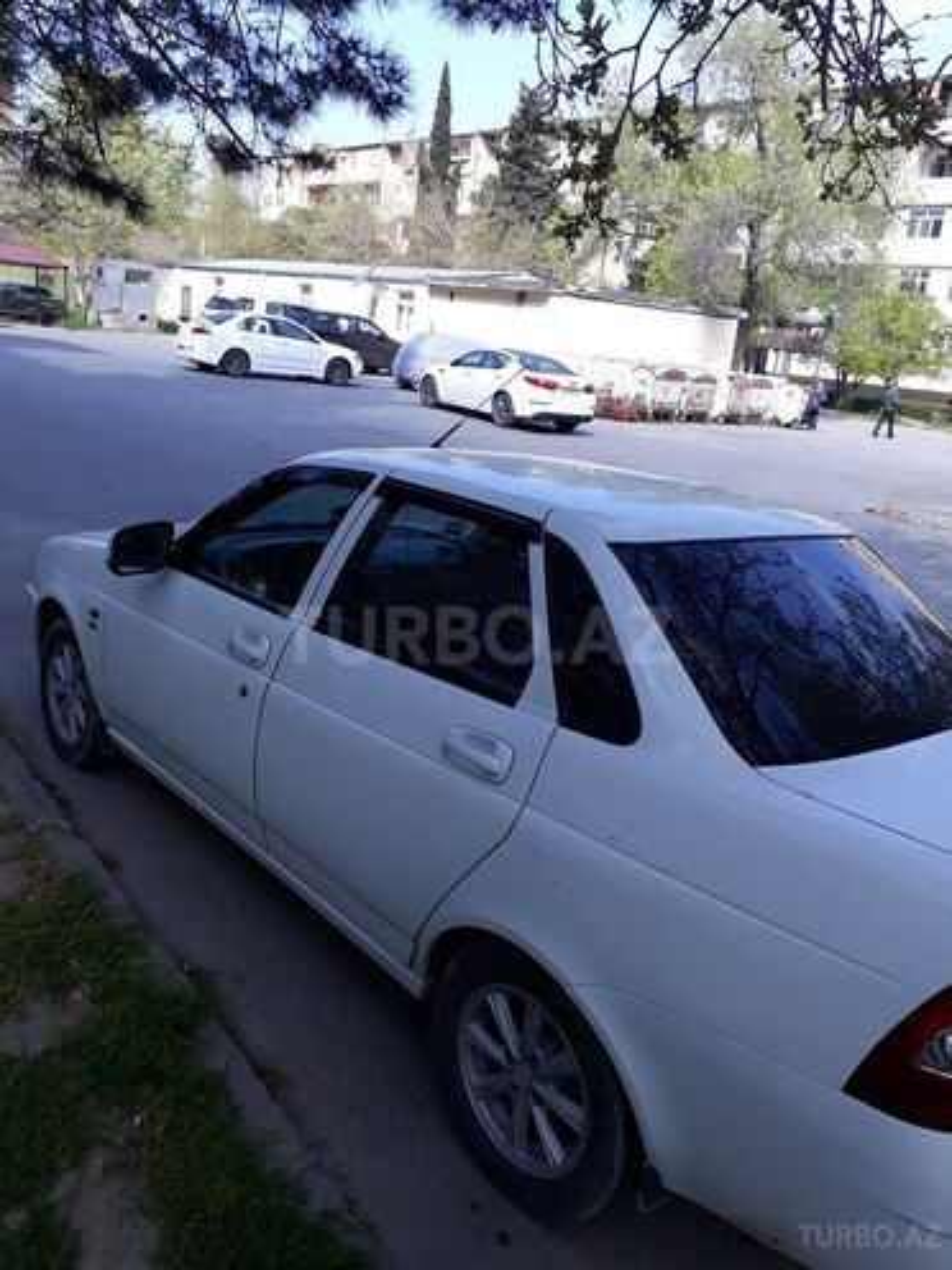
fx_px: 990
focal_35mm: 27
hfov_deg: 51.4
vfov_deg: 65.3
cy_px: 635
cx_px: 476
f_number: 1.9
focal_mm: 3.6
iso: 40
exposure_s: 1/731
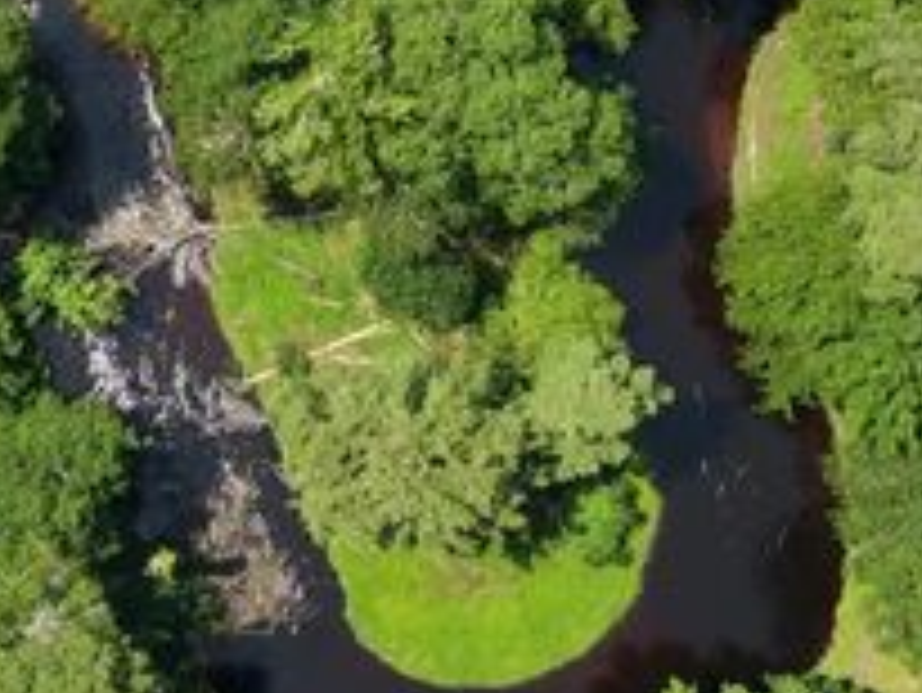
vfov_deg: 12.2
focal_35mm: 120
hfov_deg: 16.3
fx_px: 3198
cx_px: 247
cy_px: 22
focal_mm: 8.67
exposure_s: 1/1500
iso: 100
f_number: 1.8
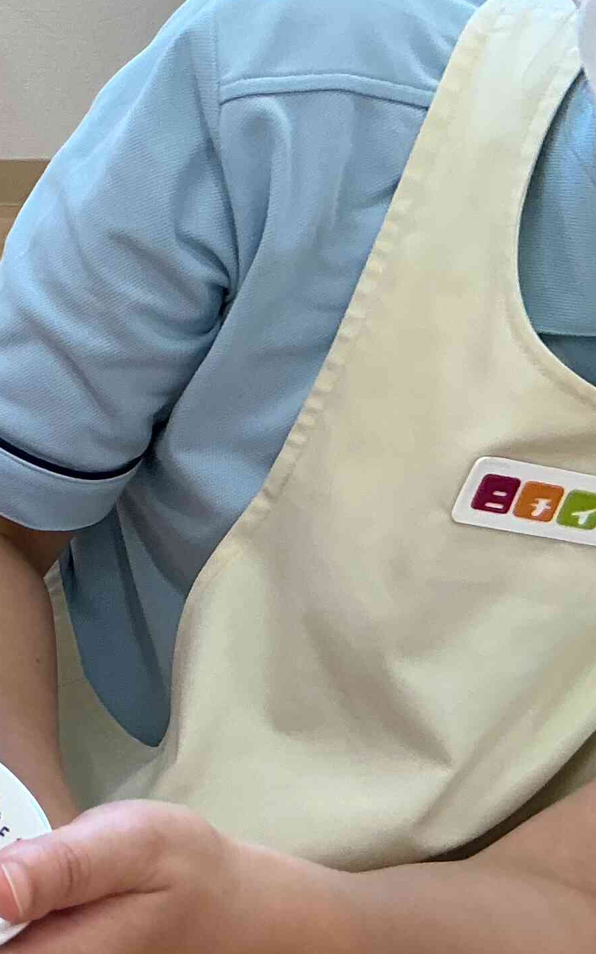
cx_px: -507
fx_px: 2262
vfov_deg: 23.8
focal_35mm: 87
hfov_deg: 13.4
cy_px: 576
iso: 50
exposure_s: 1/120
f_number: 1.8
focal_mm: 3
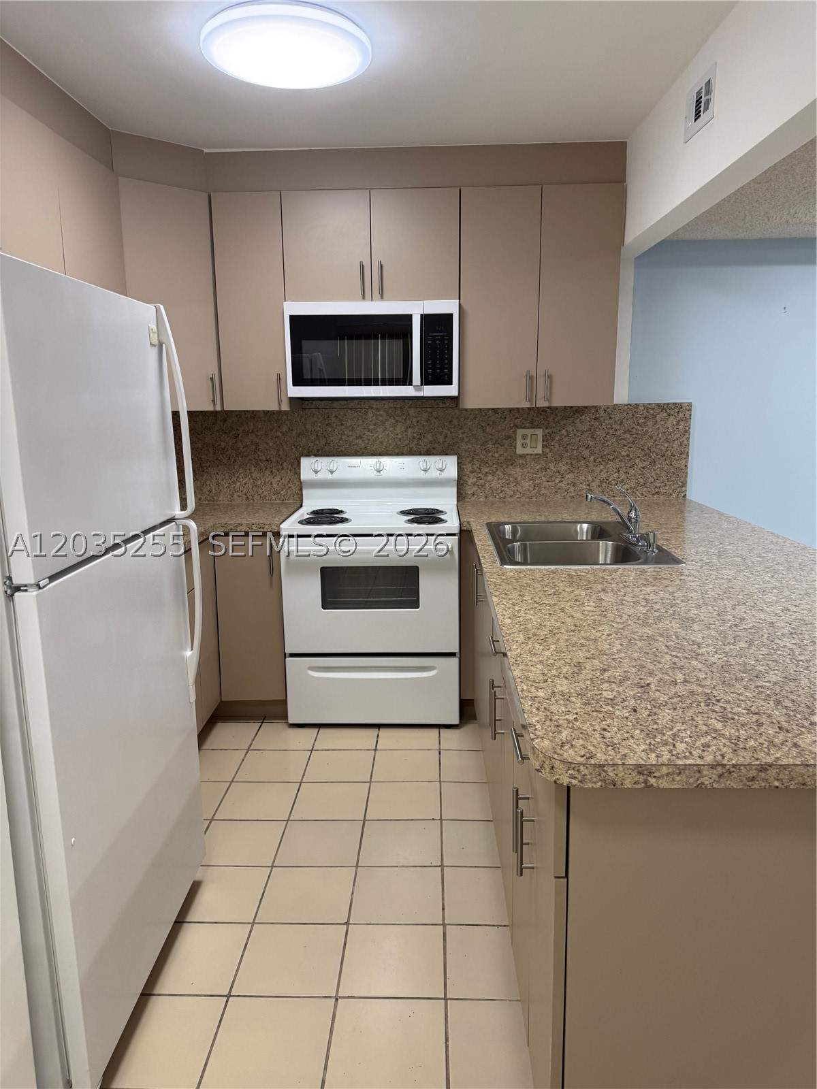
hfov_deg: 56.8
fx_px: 755
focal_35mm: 24
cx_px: 408
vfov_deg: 71.6
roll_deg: -0.6
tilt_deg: -11.4
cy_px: 544
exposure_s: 1/120
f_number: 1.78
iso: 160
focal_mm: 6.76
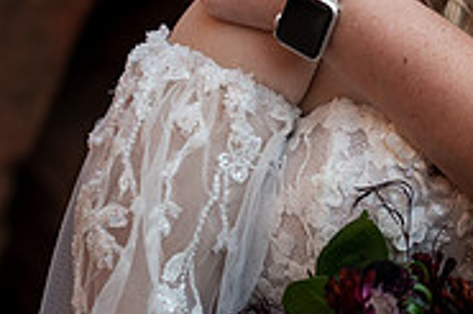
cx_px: 511
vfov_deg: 8.5
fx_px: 2061
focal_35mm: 157
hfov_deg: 12.9
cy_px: -166
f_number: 3.2
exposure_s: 1/160
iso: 250
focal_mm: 50
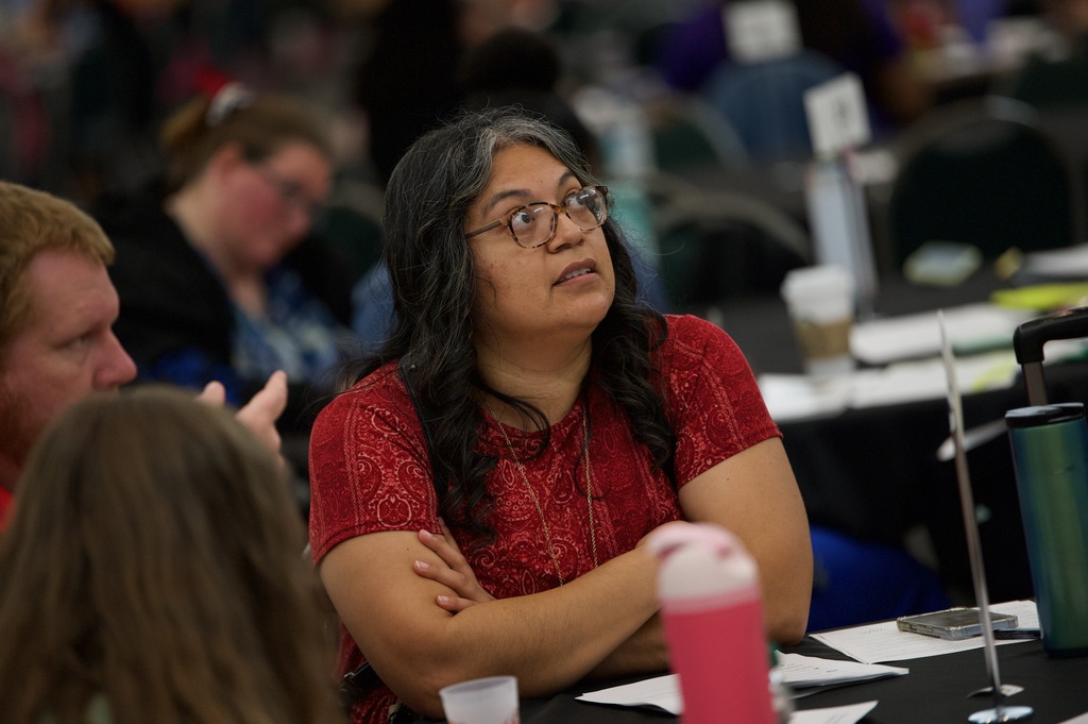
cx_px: 544
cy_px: 362
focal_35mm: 200
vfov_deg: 6.9
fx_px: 6039
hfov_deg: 10.3
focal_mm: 200
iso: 3200
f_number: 2.8
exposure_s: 1/250
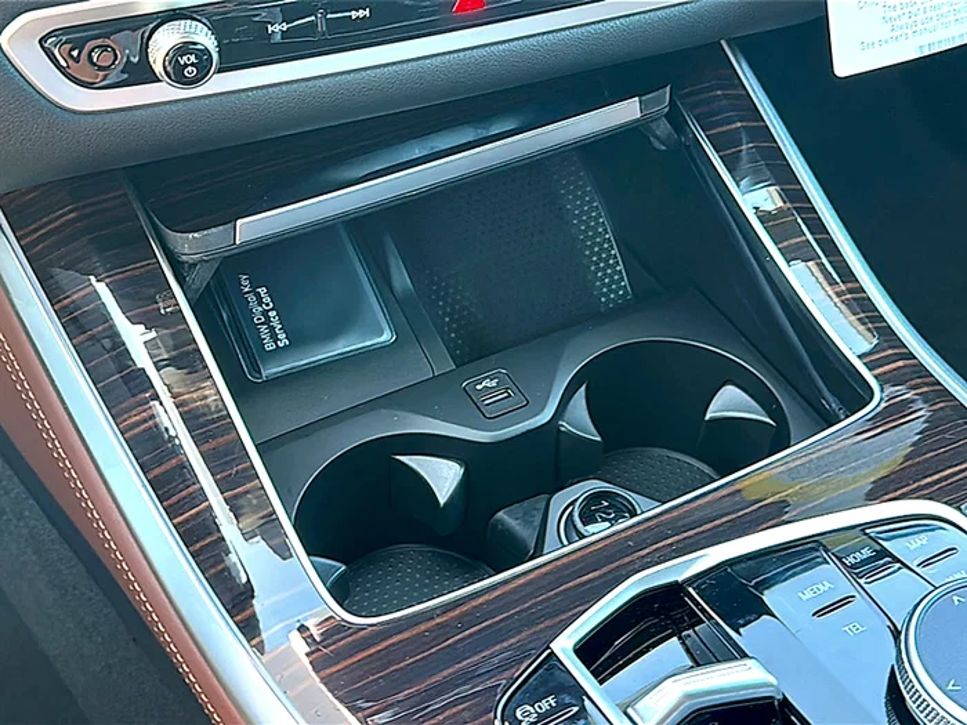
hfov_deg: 46.8
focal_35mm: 40
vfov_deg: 36.0
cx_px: 484
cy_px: 362
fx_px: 1117
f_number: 1.78
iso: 125
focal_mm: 6.86
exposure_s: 1/80
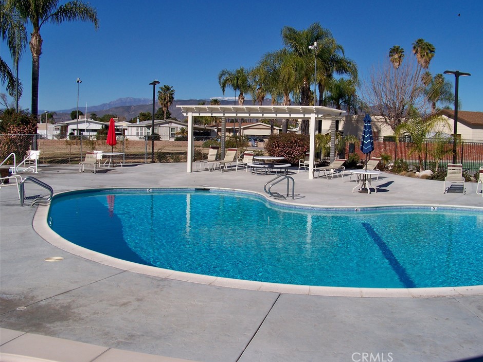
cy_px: 167
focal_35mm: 36
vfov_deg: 39.6
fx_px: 502
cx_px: 263
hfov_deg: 51.3
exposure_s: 1/1250
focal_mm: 5.85
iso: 64
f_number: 4
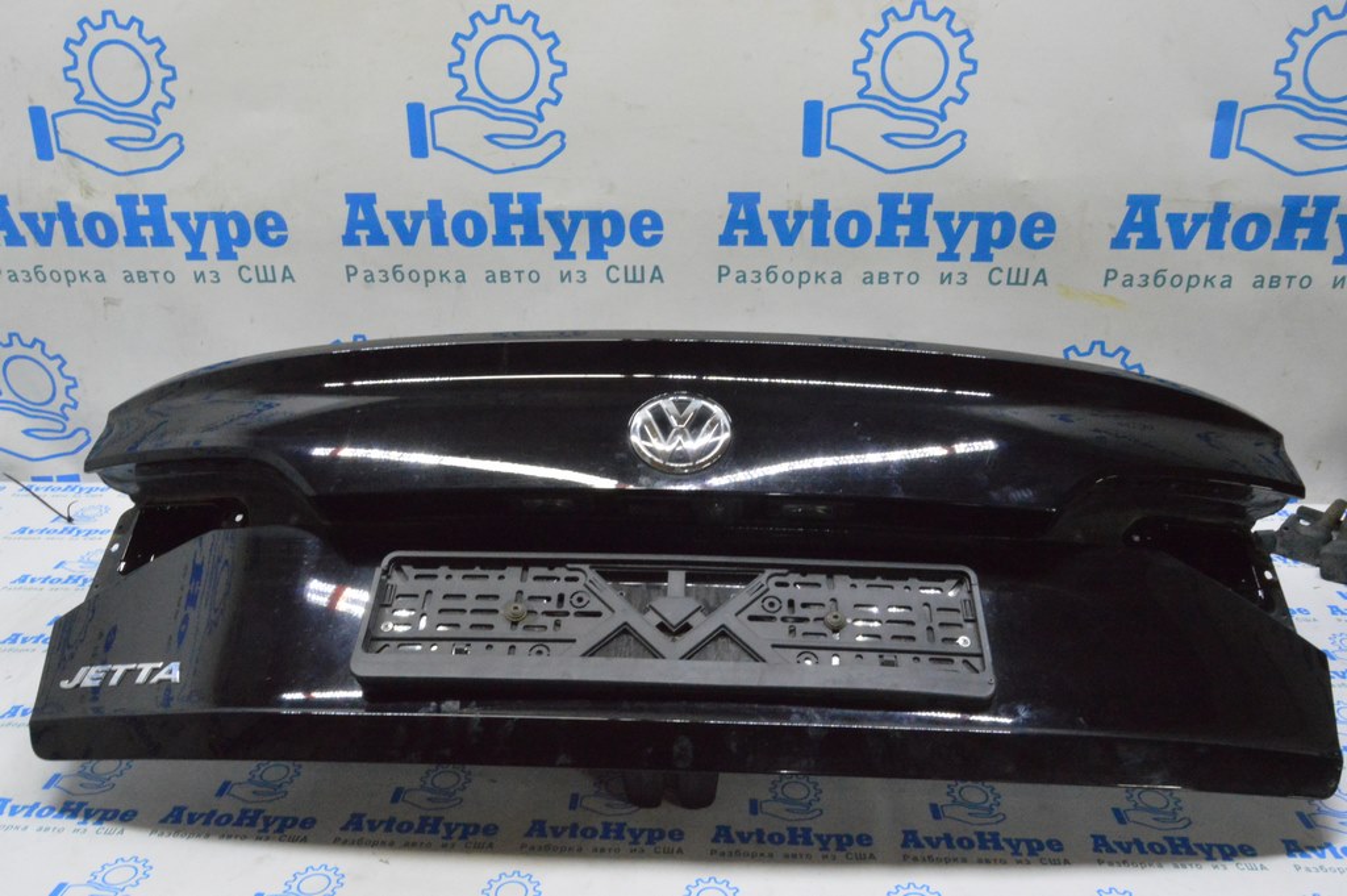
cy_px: 448
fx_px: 1009
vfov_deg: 47.9
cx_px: 674
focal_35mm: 27
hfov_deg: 67.4
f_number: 20
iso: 6400
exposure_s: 1/20
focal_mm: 18
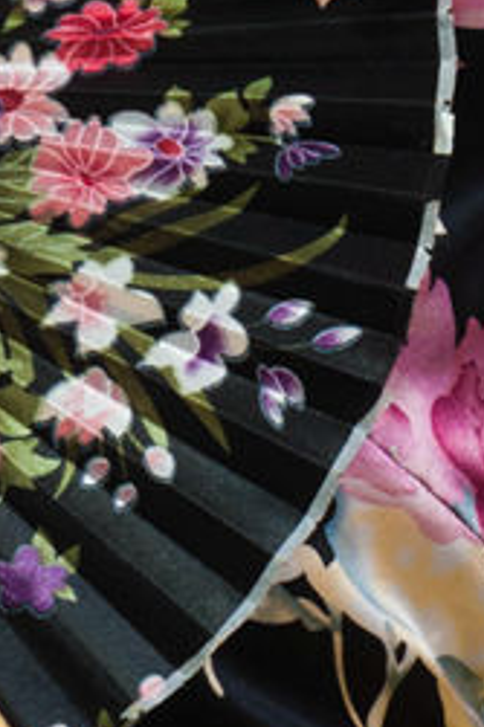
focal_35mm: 367
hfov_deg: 3.7
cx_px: -55
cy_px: 469
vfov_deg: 5.6
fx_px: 7411
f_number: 13
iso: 320
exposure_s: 1/125
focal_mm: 60
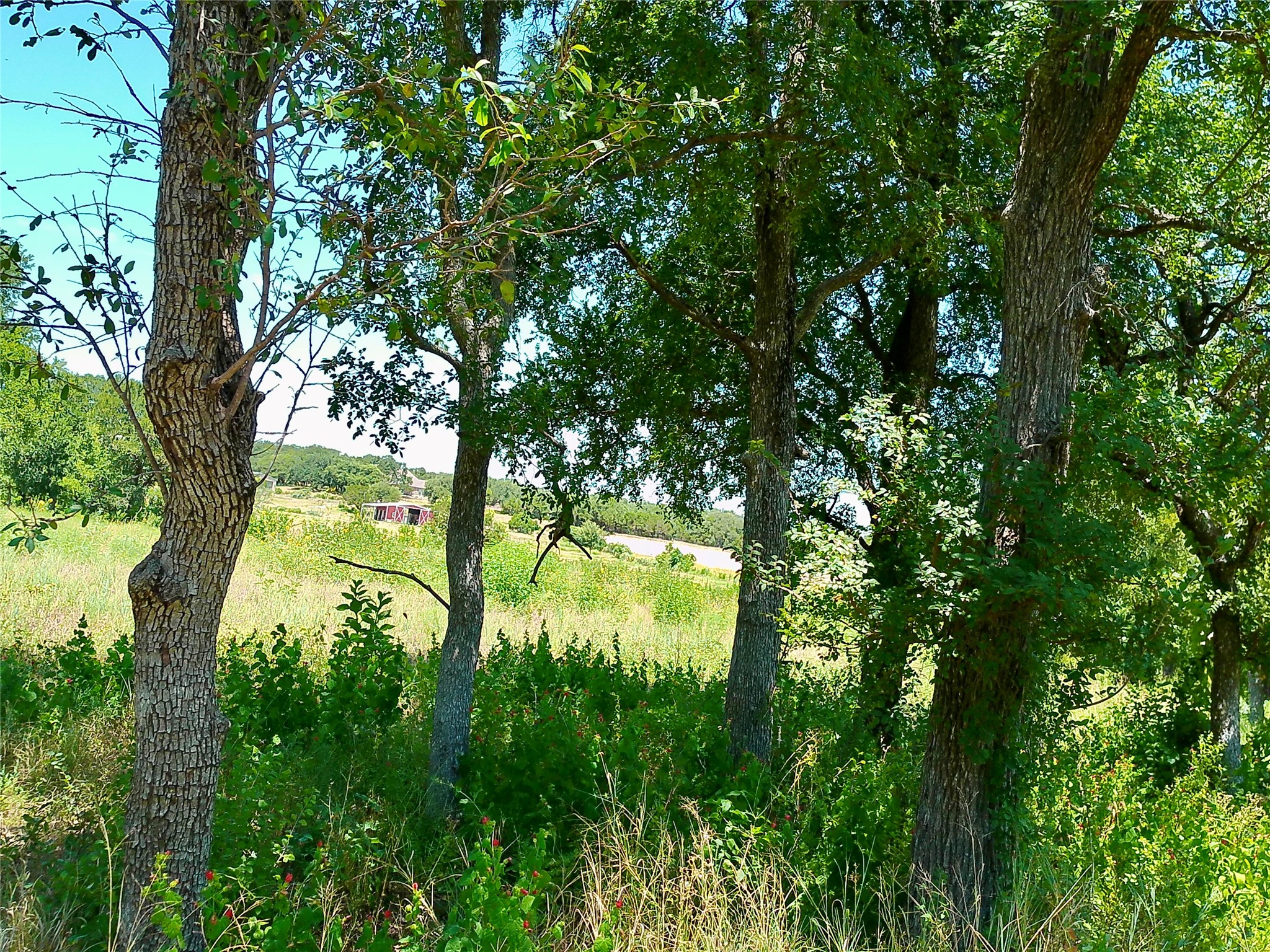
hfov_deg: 67.3
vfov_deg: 53.1
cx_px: 635
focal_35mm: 26
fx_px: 954
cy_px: 476
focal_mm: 6.8
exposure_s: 1/693
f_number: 2
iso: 100
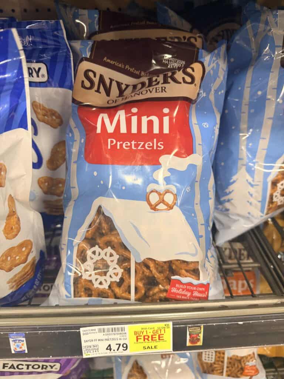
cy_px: 190
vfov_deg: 71.6
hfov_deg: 56.8
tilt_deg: -32.2
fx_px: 263
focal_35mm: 24
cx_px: 142
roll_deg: -0.2
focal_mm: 6.76
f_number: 1.78
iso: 250
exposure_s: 1/60
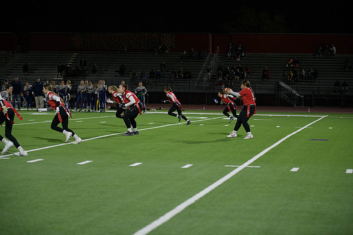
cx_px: 176
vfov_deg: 14.4
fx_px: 932
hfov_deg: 21.5
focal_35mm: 95
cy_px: 118
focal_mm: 95
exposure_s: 1/640
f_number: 2.8
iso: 2000
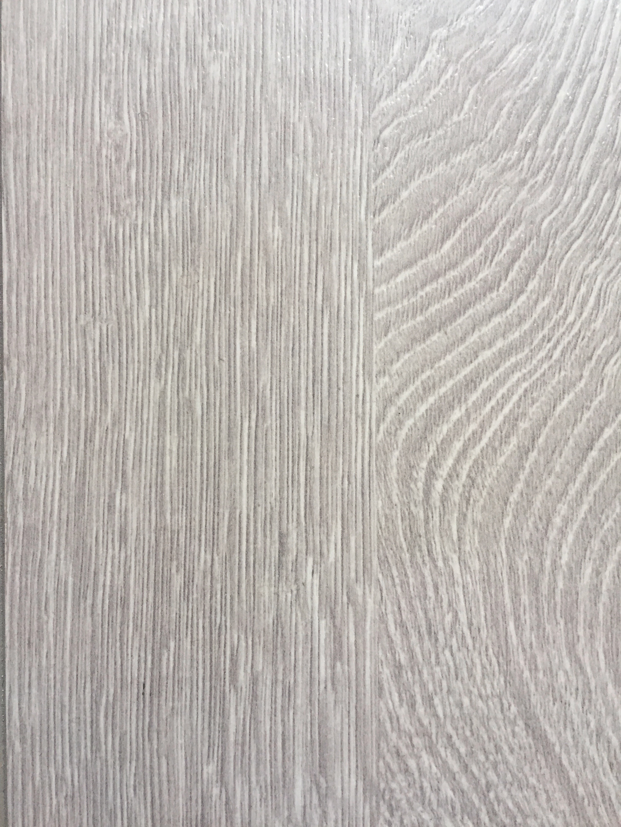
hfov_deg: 48.2
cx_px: 310
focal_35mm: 29
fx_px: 694
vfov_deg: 61.7
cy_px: 414
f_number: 2.2
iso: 32
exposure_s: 1/30
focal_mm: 4.15
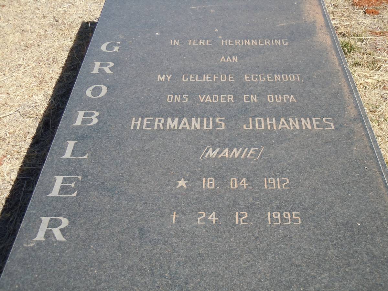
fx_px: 661
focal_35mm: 59
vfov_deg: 24.8
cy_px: 146
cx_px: 194
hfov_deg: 32.7
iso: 200
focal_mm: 10.6
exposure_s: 1/250
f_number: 8
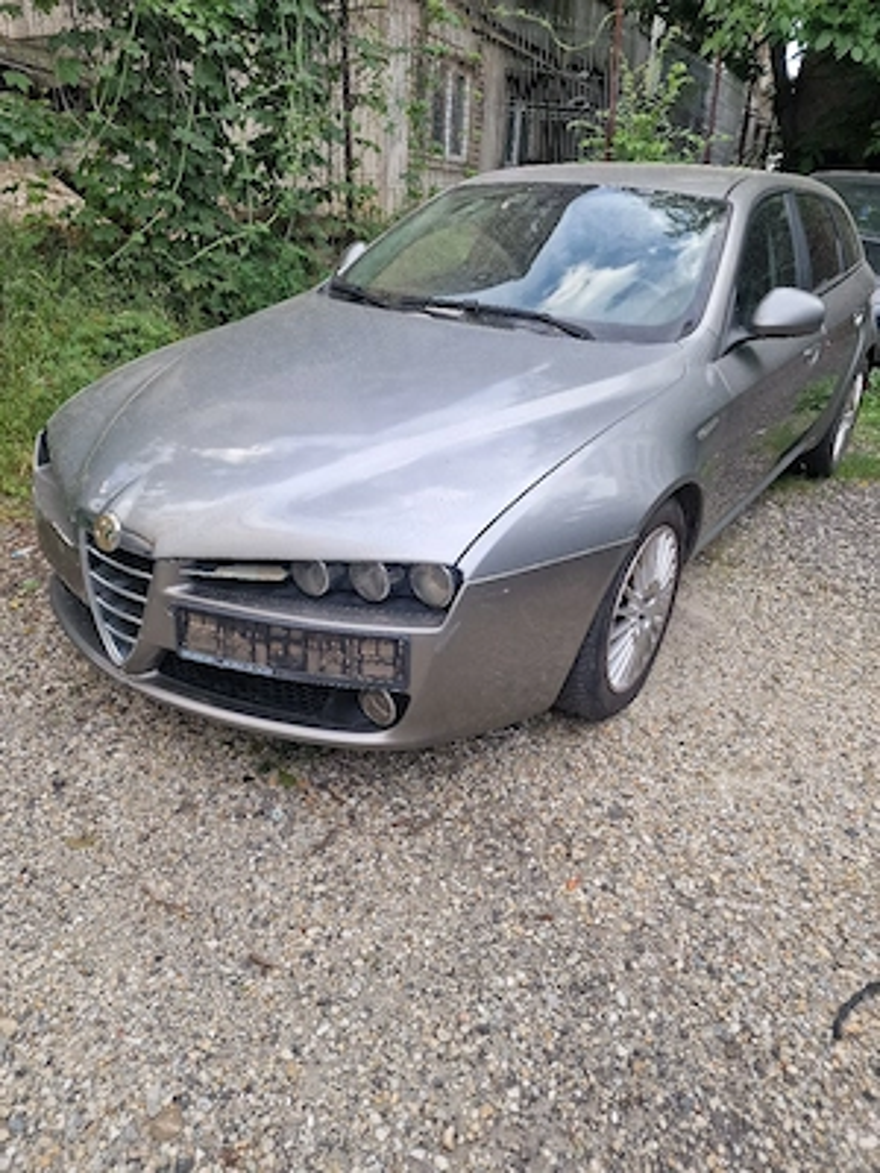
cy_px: 586
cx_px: 440
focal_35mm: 23
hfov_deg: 58.9
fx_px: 780
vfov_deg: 73.9
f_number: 1.8
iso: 50
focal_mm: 6.4
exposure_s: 1/182
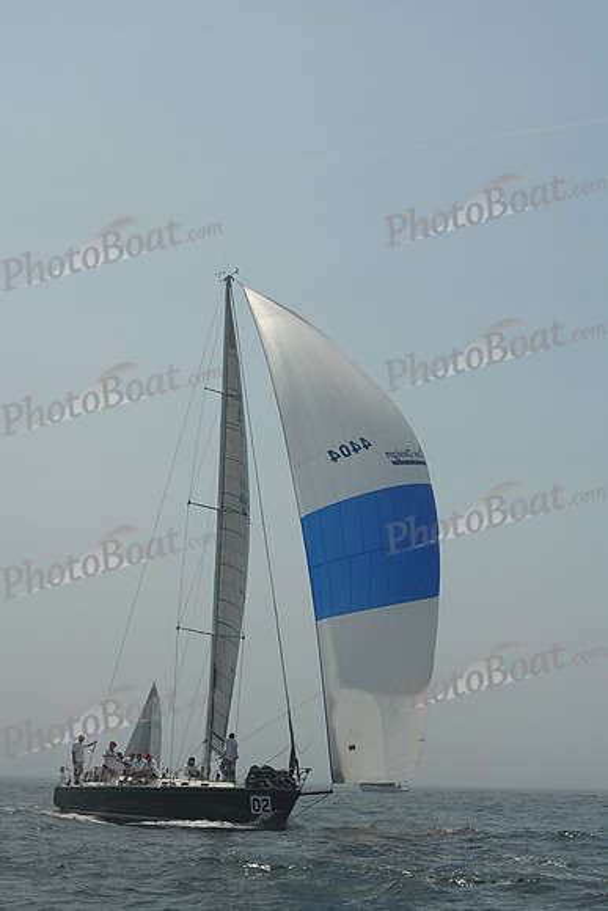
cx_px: 304
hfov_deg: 16.7
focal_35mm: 82
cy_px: 456
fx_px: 2076
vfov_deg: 24.8
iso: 320
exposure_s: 1/1250
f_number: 11
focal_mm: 82
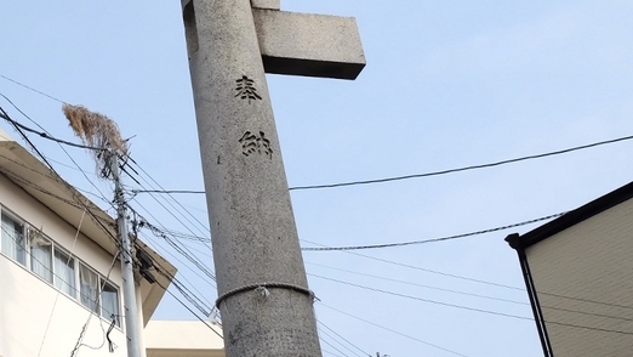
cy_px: 198
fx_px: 1091
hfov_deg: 30.3
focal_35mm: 65
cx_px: 15
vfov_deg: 18.5
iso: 400
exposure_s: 1/350
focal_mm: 18
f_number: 13
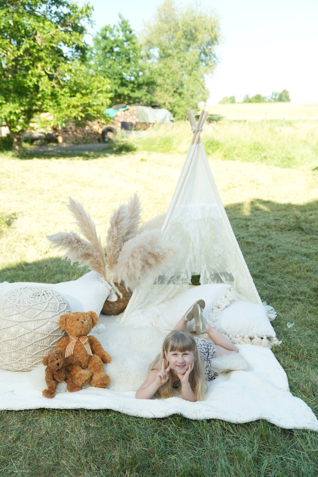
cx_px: 159
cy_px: 238
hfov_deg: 41.1
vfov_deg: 58.7
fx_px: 424
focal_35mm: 32
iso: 400
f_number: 2.8
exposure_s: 1/250
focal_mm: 32
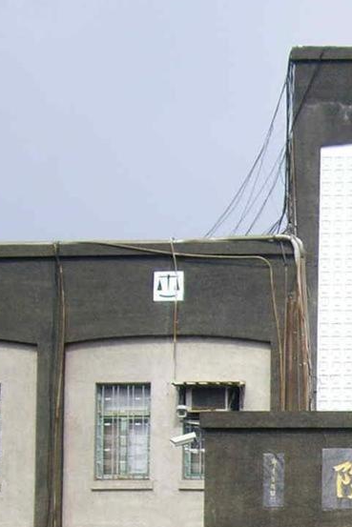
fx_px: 2096
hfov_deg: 9.0
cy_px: 677
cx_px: 712
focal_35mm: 143
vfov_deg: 13.8
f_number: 8
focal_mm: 7.9
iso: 64
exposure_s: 1/125
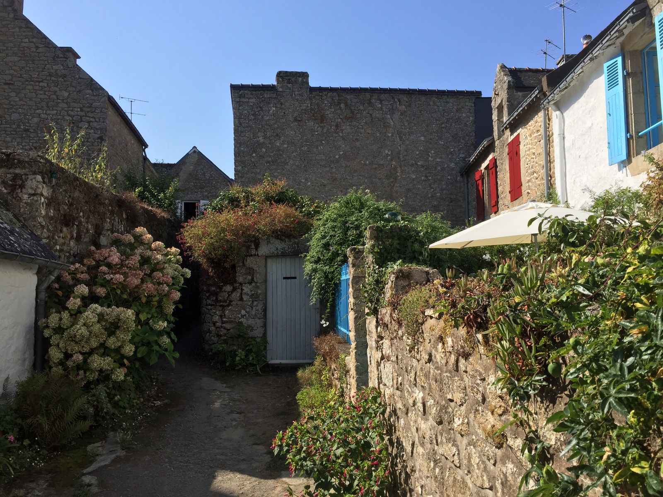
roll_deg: -0.3
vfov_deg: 48.2
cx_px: 332
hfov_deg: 61.7
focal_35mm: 29
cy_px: 248
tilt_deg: +6.2
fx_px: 555
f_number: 2.2
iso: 32
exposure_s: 1/1799
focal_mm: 4.15
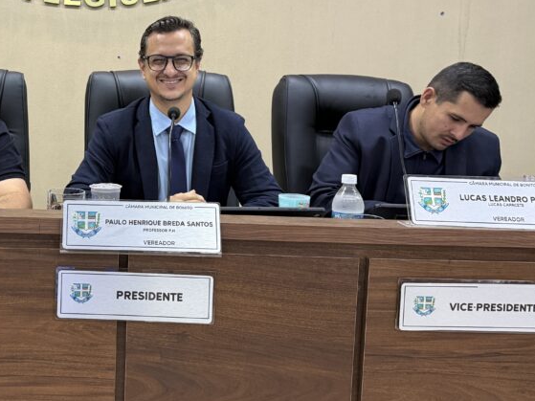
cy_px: 135
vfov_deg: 32.6
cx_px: 82
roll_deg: -1.4
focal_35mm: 44
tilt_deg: -4.3
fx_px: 680
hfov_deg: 40.6
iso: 320
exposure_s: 1/60
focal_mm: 6.76
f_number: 1.78
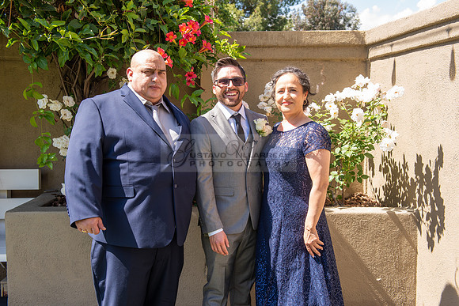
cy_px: 153
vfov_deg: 35.1
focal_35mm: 38
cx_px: 230
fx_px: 485
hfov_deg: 50.7
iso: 100
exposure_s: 1/100
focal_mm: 38
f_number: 6.3
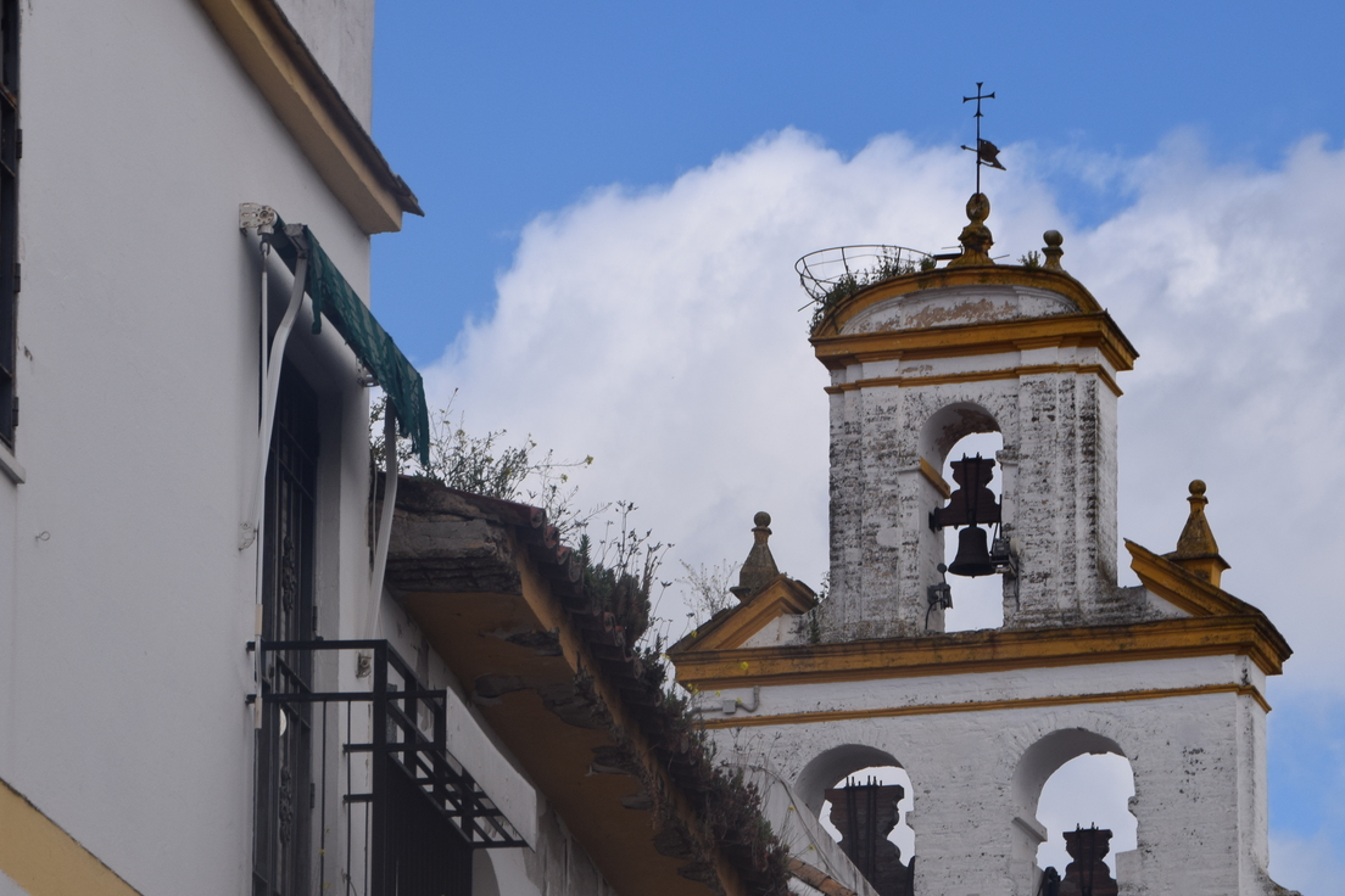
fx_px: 6986
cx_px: 603
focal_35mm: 187
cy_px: 625
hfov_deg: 11.0
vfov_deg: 7.3
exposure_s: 1/500
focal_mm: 86
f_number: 11
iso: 200
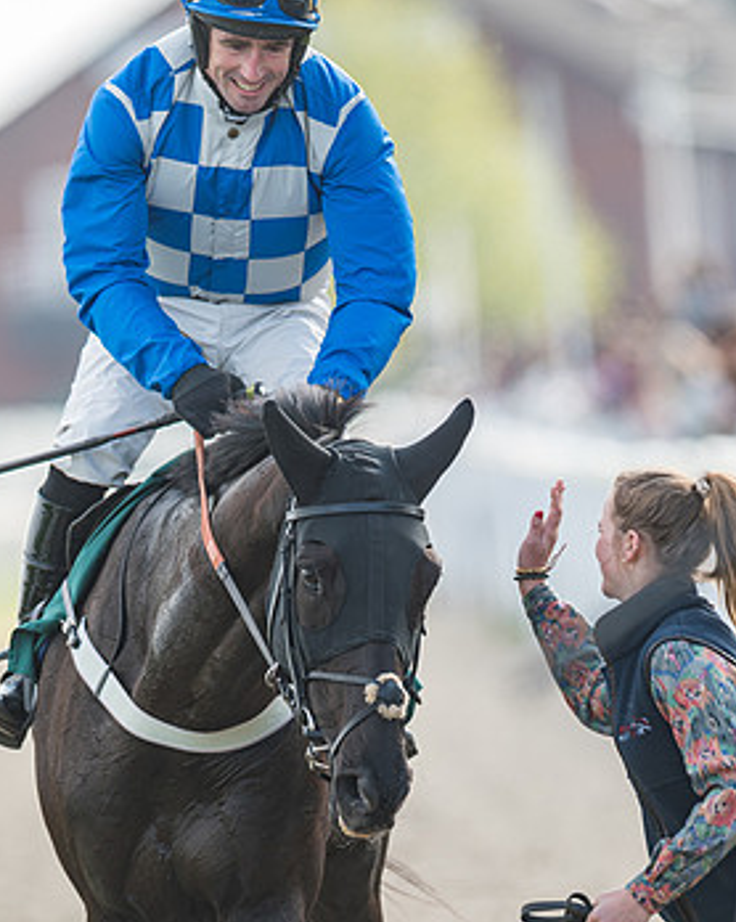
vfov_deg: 2.4
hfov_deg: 1.9
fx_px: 21856
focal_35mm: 802
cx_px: 401
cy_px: 421
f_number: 5
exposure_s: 1/500
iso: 160
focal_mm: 400
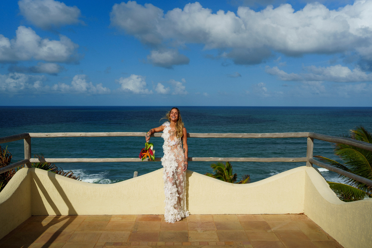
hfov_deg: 54.4
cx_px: 186
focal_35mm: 35
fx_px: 362
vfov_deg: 37.9
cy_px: 124
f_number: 2.5
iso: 100
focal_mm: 35
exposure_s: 1/8000
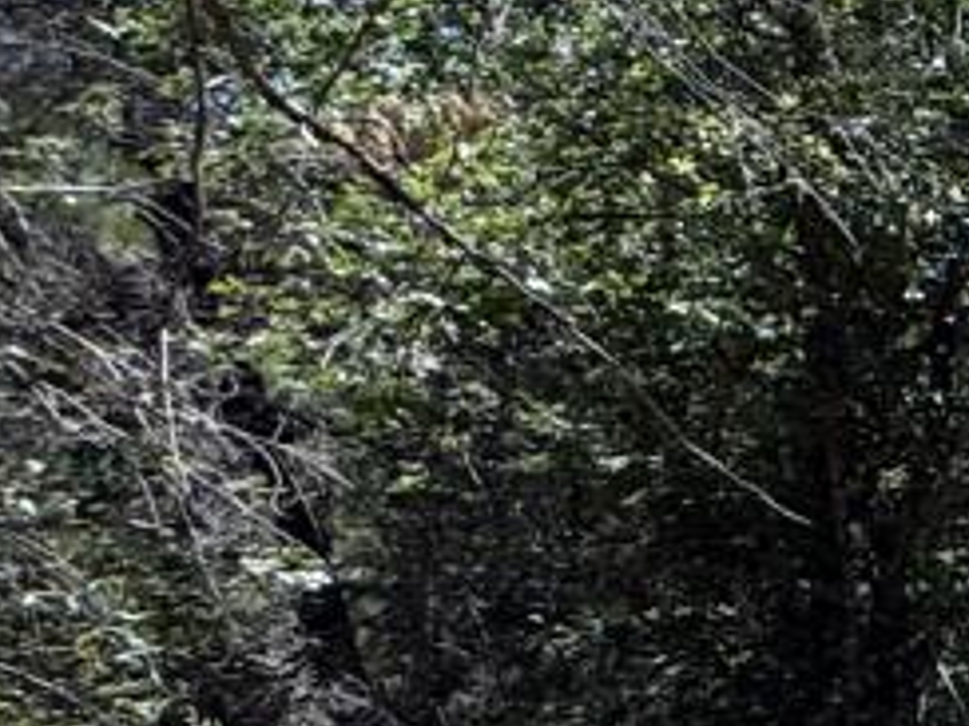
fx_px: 2407
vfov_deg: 17.0
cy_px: 589
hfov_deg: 13.7
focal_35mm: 86
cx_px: 2486
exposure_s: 1/820
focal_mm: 2.22
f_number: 2.2
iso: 50
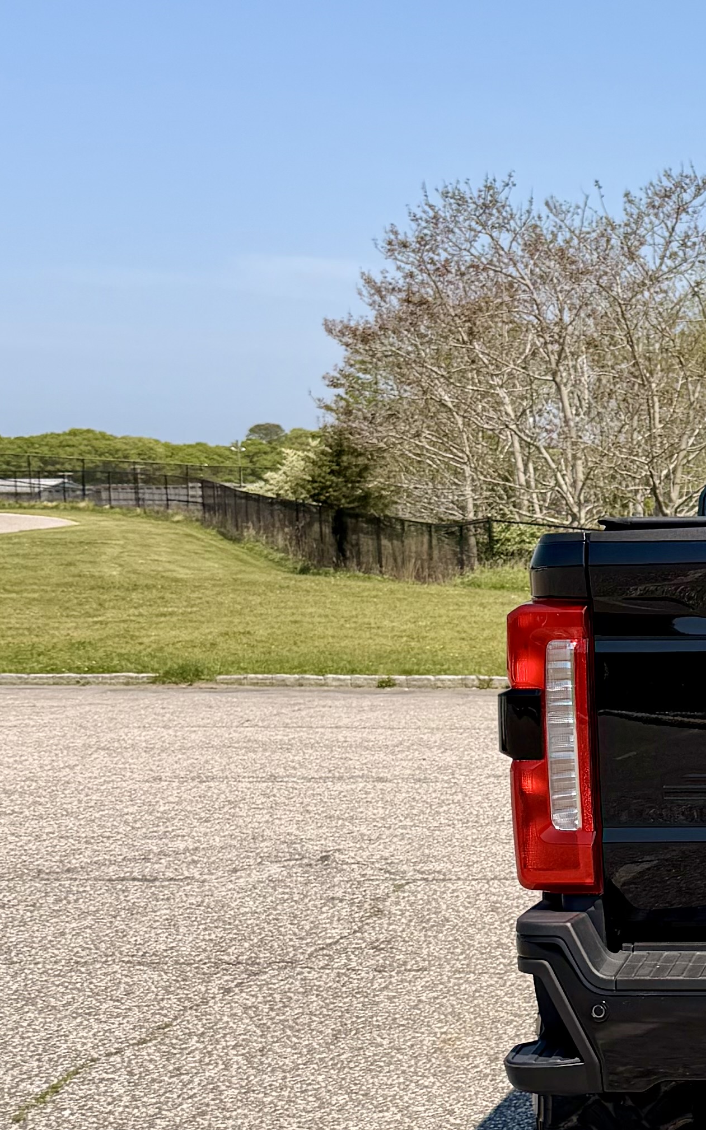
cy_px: 847
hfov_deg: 16.4
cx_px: 1082
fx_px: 2217
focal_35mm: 72
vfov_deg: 28.2
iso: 80
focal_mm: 6.76
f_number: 1.78
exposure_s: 1/4975
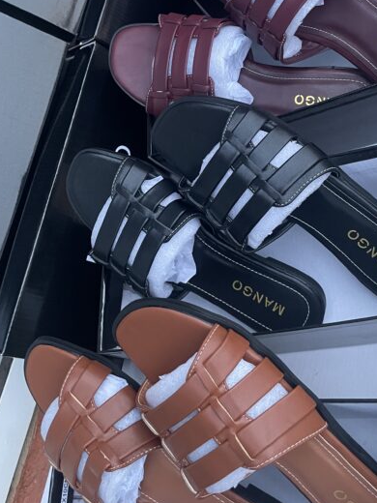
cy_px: 142
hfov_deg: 35.9
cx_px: 215
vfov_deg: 45.6
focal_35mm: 40
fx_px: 581
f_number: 1.6
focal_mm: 4.2
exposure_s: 1/47
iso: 500
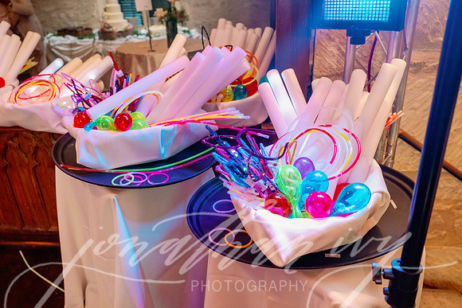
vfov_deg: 44.3
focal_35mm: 30
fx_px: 379
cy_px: 154
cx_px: 231
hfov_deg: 62.8
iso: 2000
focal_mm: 29.5
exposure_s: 1/200
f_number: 4
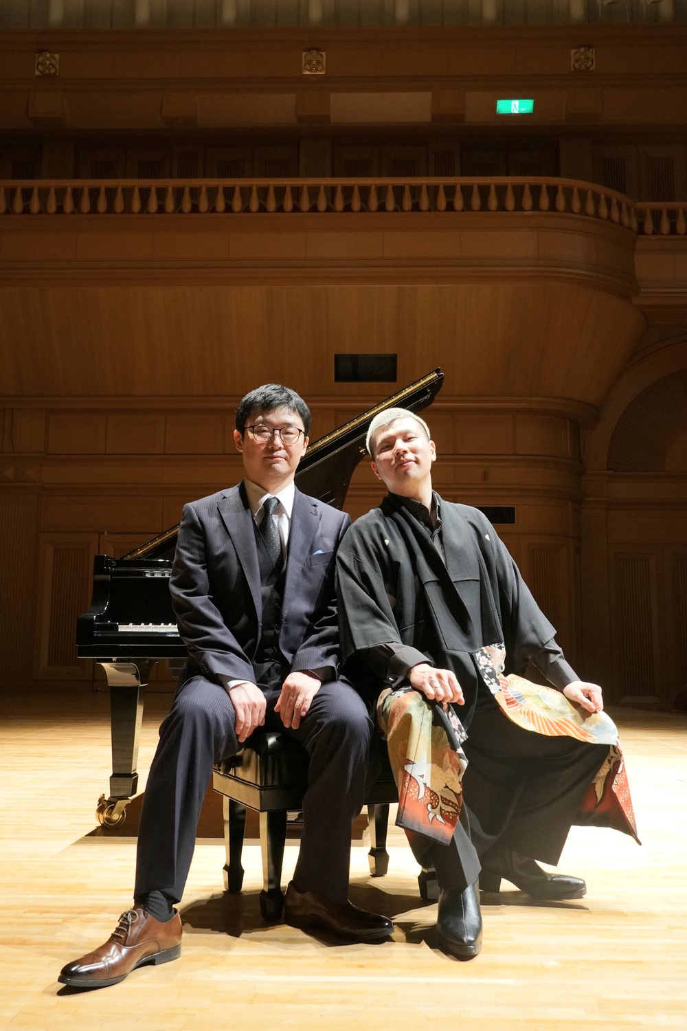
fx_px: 902
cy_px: 516
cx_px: 344
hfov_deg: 41.7
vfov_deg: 59.5
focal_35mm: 32
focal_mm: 21
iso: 2500
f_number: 5.6
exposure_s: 1/40
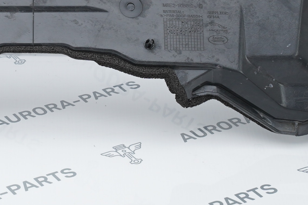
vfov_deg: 8.2
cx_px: 47
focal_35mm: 166
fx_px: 1420
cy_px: -23
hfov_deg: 12.3
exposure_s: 1/160
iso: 500
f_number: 6.3
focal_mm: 48
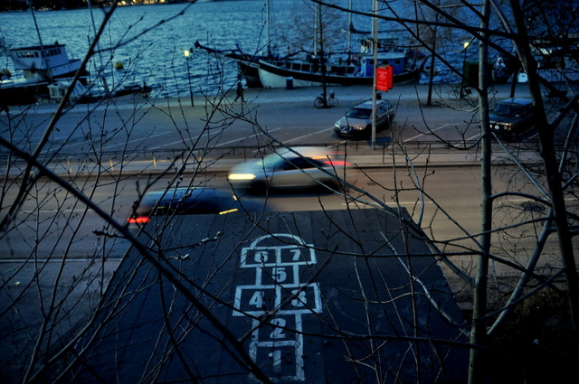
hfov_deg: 67.4
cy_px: 192
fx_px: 434
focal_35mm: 27
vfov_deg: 47.8
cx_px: 290
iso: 800
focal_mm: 18
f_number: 3.5
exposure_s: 1/20
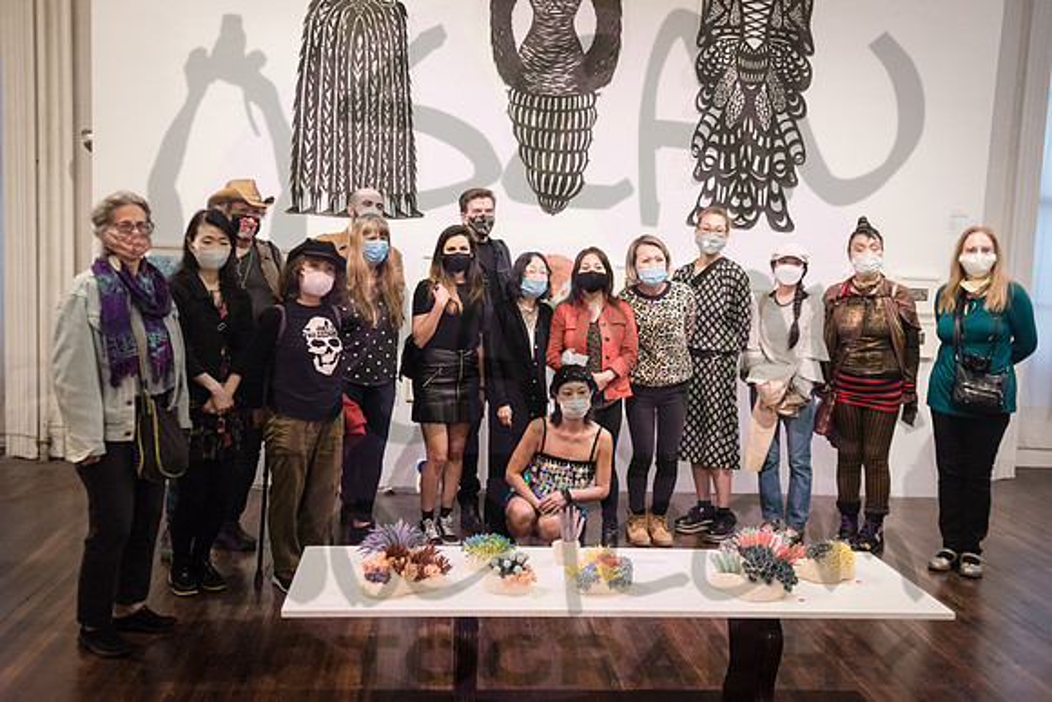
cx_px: 526
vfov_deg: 37.9
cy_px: 351
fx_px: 1023
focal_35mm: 35
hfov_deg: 54.4
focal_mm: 35
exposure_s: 1/160
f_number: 2.8
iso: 3200
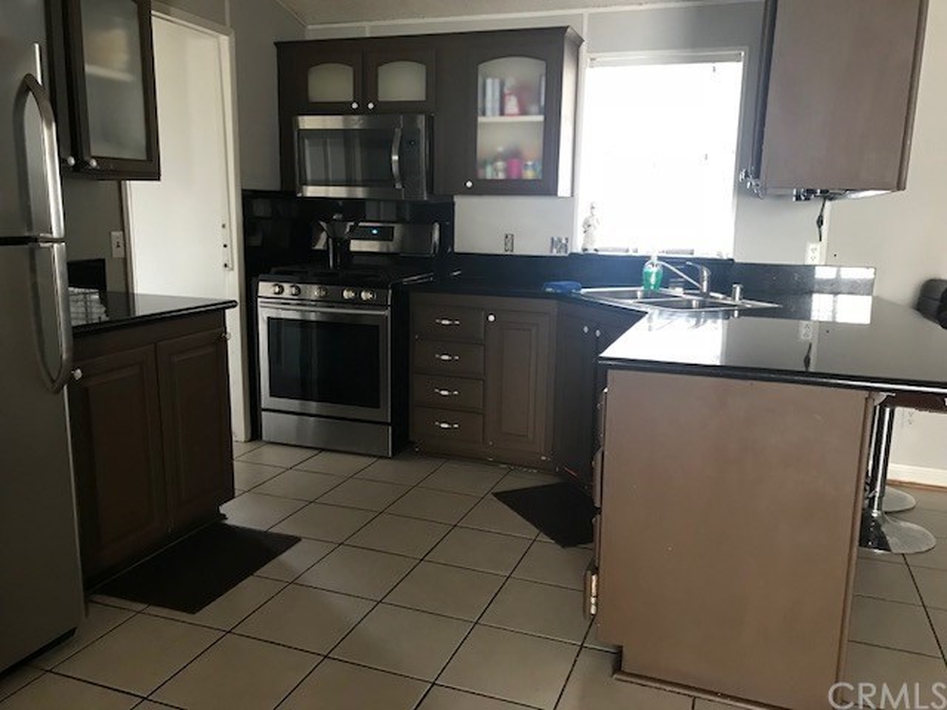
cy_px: 355
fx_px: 766
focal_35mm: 28
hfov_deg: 63.4
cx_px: 474
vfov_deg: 49.7
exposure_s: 1/9
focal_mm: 3.99
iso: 100
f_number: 1.8
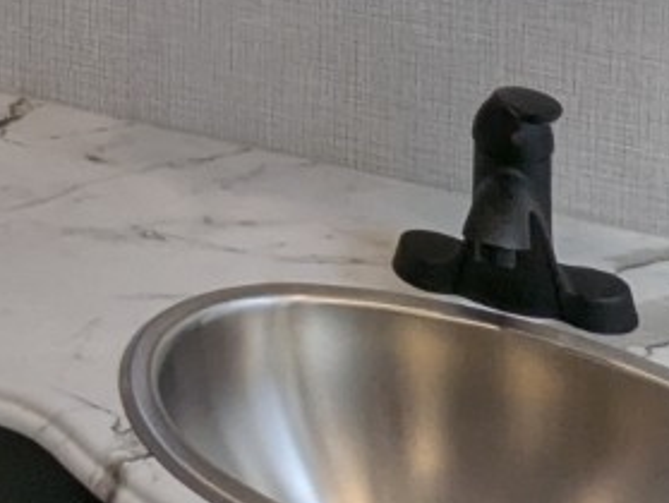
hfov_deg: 22.4
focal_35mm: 80
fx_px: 1548
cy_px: -558
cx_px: -138
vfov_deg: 14.6
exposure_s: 1/193
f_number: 2.2
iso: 57
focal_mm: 2.35
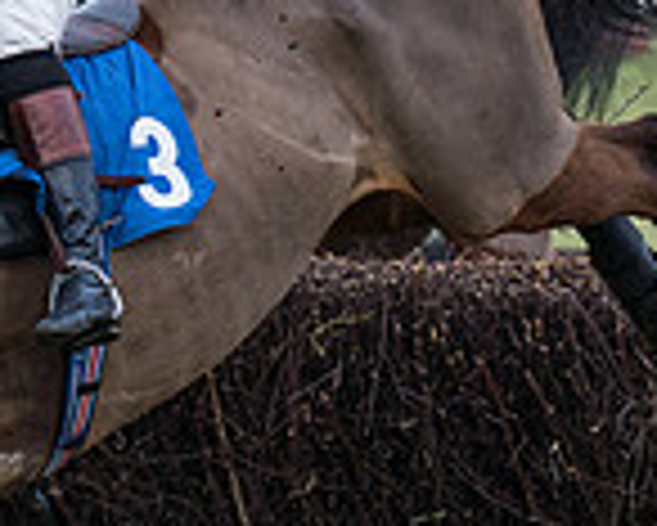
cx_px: -403
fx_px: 14729
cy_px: 57
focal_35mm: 757
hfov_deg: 2.5
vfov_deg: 2.0
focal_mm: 135
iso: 400
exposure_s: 1/1600
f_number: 4.5
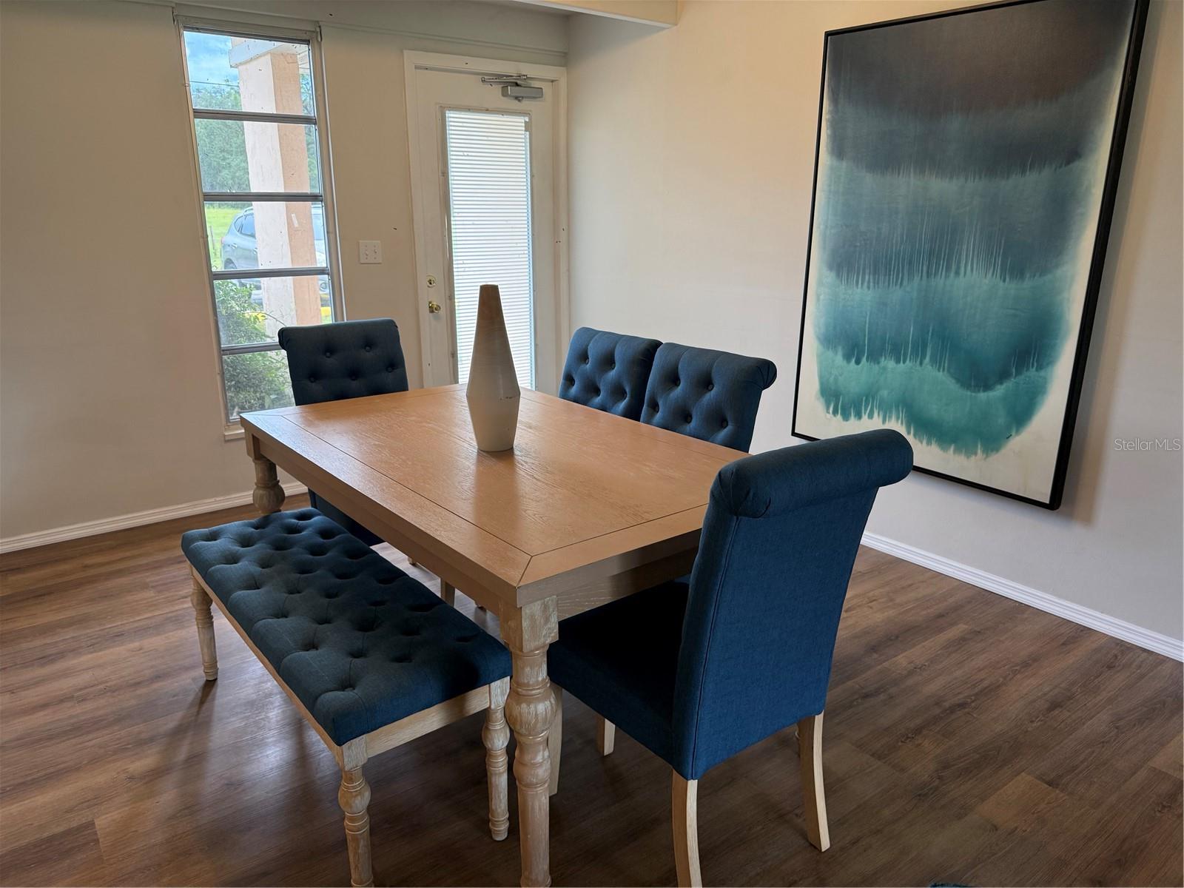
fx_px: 821
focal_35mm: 24
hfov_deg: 71.6
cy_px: 444
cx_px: 592
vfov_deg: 56.8
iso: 200
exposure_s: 1/145
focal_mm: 6.76
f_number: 1.78
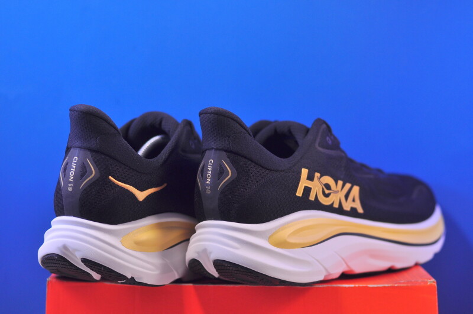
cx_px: 236
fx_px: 984
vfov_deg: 18.1
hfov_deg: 27.0
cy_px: 157
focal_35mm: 75
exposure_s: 1/320
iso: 250
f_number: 2.5
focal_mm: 50
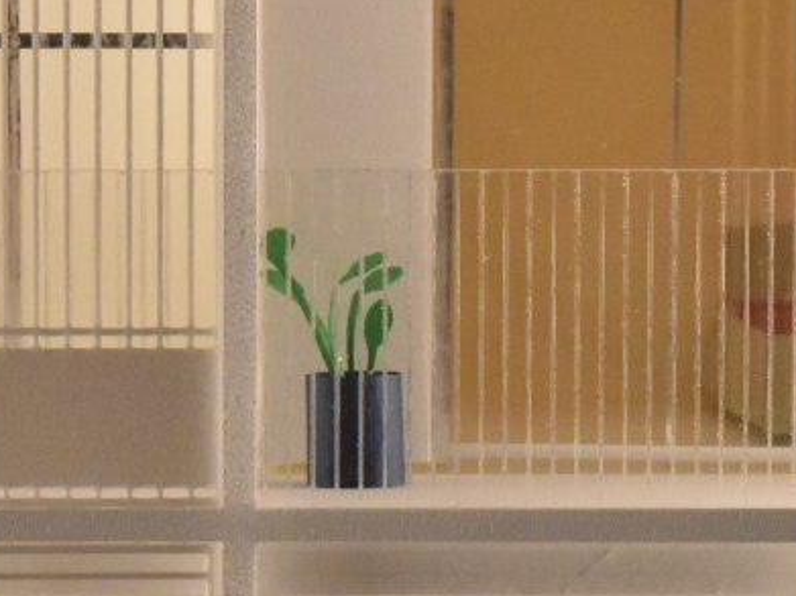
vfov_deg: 5.2
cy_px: 669
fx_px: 6598
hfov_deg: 6.9
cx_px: 252
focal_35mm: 287
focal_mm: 48
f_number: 8
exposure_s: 1/60
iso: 5000
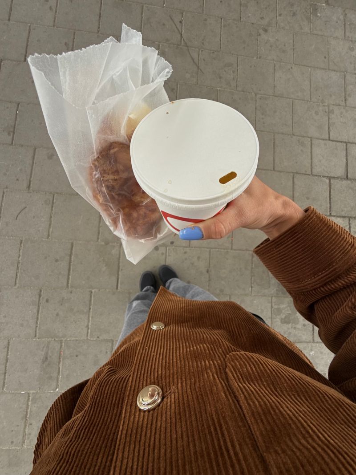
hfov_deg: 85.7
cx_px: 178
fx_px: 192
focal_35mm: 14
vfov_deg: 102.1
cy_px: 238
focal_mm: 2.22
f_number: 2.2
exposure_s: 1/219
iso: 50
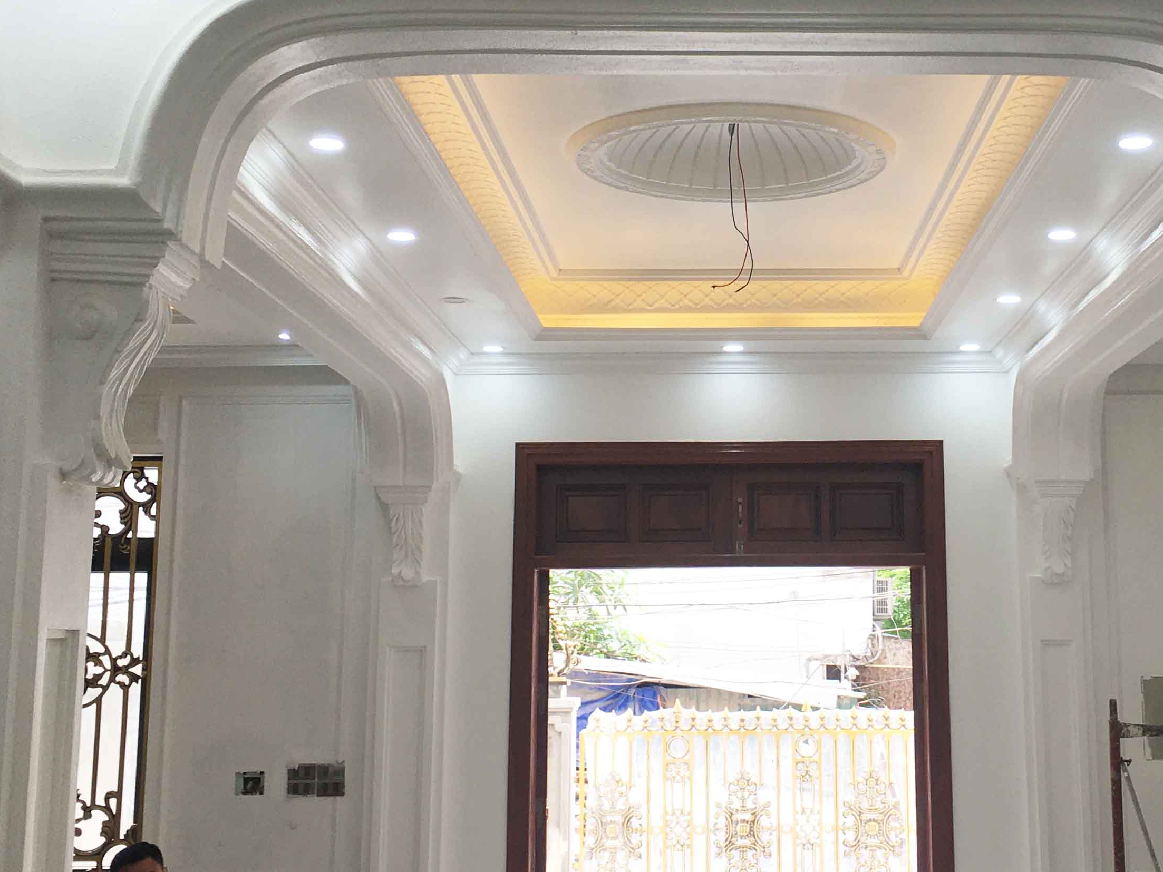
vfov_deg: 27.5
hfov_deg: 35.8
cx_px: 765
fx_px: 1781
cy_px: 362
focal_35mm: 53
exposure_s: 1/102
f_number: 2.2
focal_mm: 4.15
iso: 25
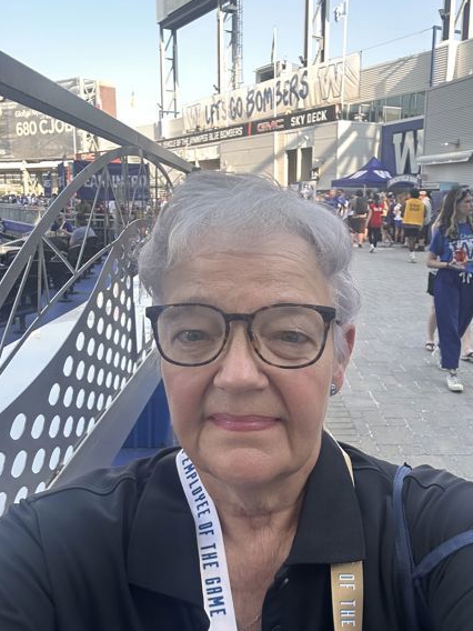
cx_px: 240
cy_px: 312
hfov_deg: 45.4
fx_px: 565
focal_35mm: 31
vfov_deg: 58.3
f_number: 1.9
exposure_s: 1/120
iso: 40
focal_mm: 2.69
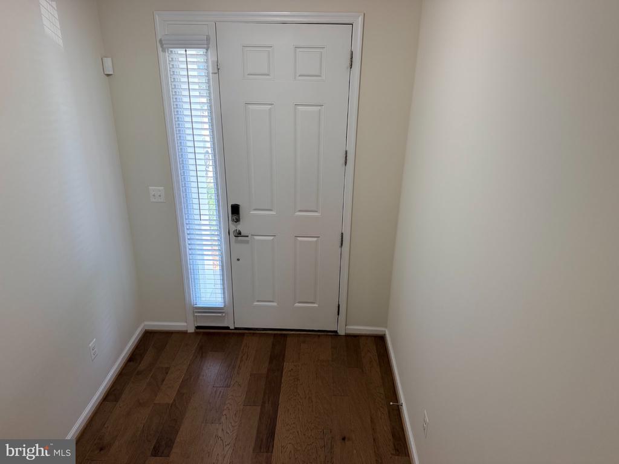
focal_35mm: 24
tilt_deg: -23.0
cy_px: 232
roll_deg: -0.7
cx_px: 310
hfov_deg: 71.6
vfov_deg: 56.8
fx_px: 429
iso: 200
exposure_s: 1/134
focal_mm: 6.76
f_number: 1.78
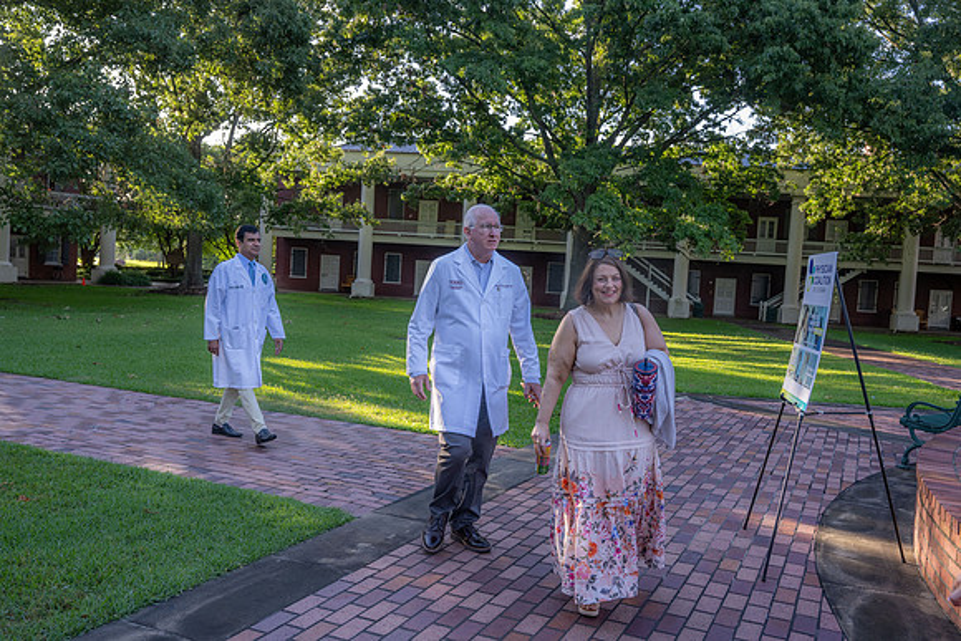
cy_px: 320
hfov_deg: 61.1
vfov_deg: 43.0
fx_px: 814
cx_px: 480
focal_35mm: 30
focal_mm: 30.5
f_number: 5
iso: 250
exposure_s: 1/160
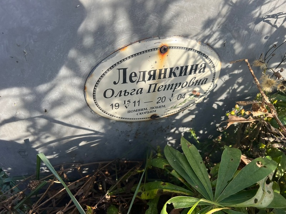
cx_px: 143
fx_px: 215
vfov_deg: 53.1
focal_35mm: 26
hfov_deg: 67.3
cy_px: 107
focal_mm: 5.7
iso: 50
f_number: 1.5
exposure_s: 1/1377
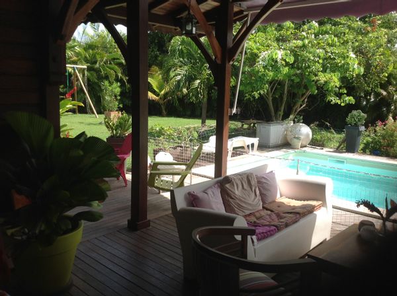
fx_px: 401
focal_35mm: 35
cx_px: 198
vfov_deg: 40.6
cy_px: 148
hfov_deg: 52.7
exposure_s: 1/796
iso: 50
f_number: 2.4
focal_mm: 4.28
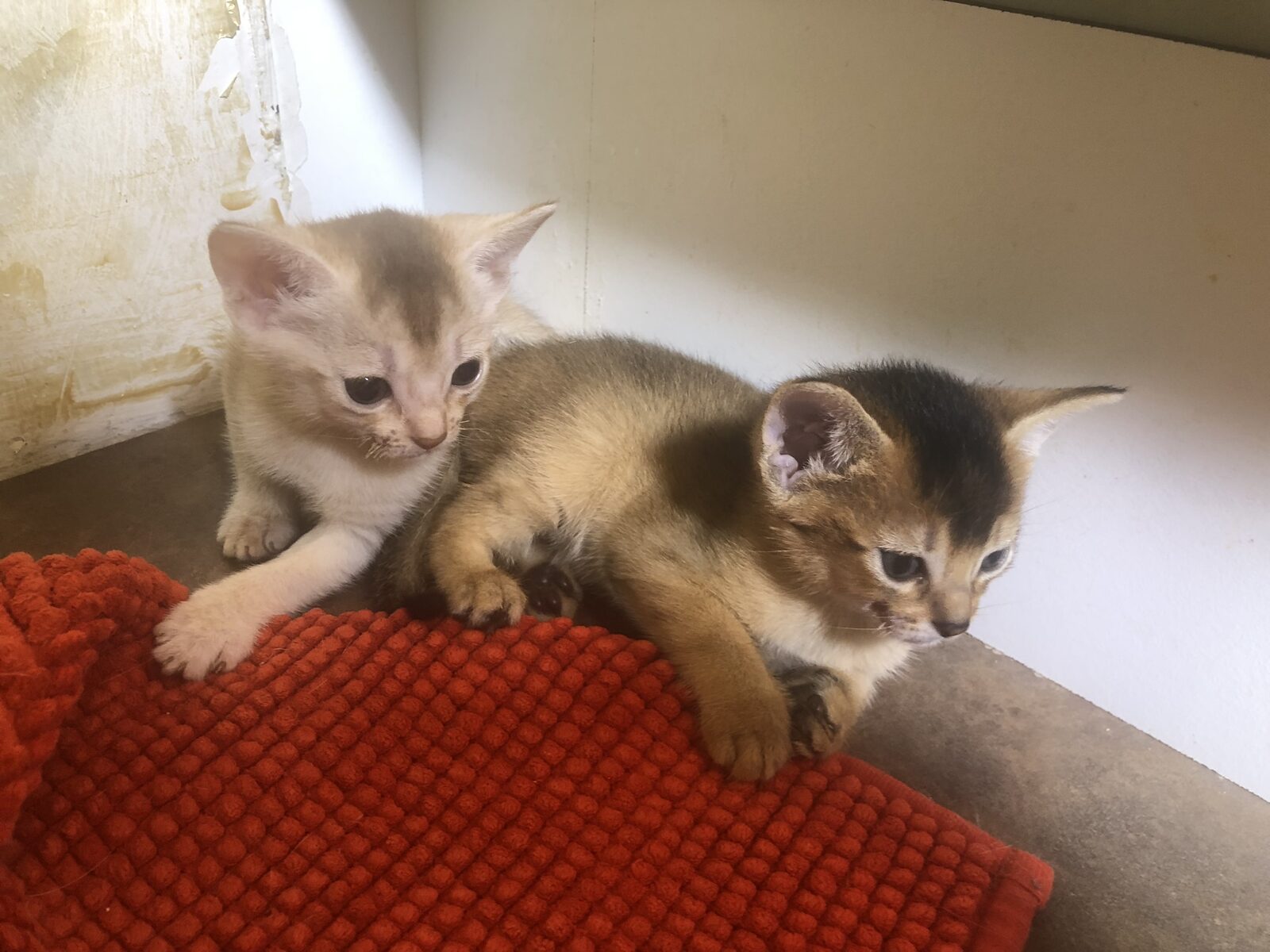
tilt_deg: -33.1
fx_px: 1027
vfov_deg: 49.7
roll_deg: -3.4
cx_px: 635
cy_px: 476
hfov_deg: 63.4
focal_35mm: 28
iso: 100
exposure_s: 1/50
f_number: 1.8
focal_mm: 4
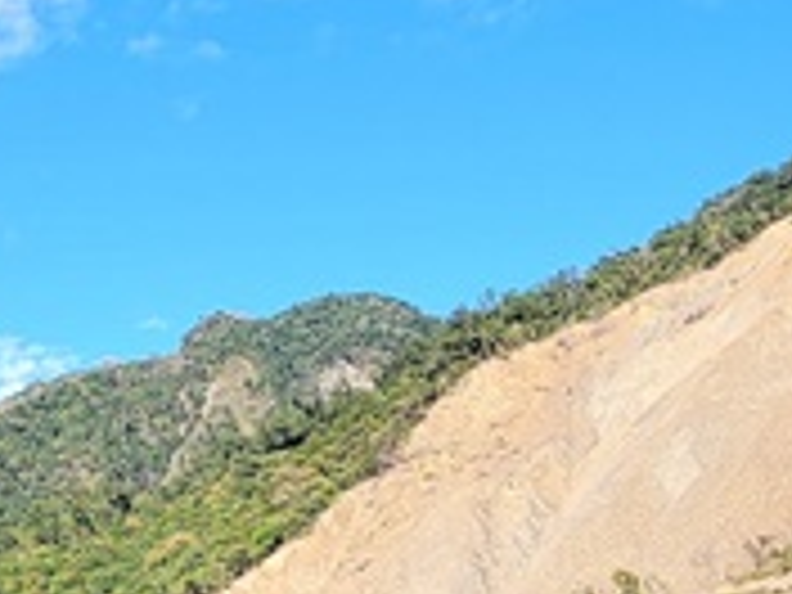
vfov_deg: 19.3
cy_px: 594
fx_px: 1693
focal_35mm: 74
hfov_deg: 25.9
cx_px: 166
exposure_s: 1/744
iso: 50
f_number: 2.2
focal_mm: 2.2
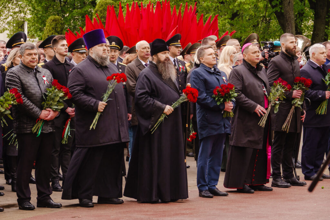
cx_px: 165
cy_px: 110
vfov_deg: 10.8
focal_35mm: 127
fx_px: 1164
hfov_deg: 16.1
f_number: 4
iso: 200
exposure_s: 1/160
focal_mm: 46.41
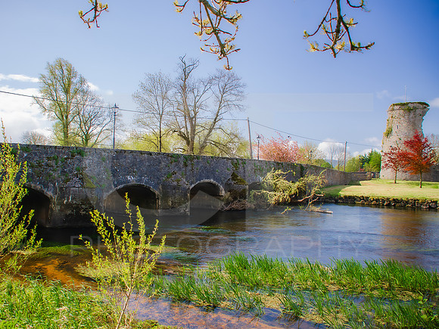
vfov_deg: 47.7
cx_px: 201
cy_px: 165
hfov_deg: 61.0
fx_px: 372
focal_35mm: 29
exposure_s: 1/500
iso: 250
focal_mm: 18
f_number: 3.5
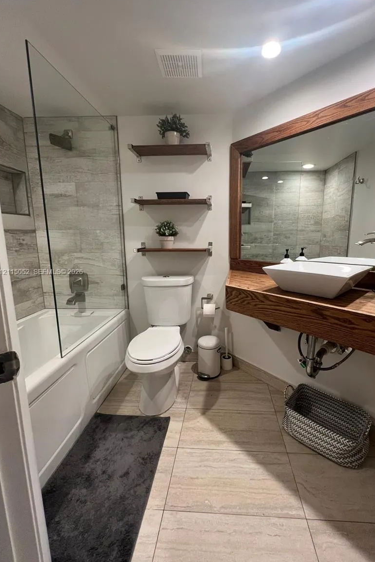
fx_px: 219
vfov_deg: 104.2
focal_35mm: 14
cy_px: 273
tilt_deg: -9.4
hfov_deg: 80.8
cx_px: 212
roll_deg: +0.1
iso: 160
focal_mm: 1.57
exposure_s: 1/60
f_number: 1.8
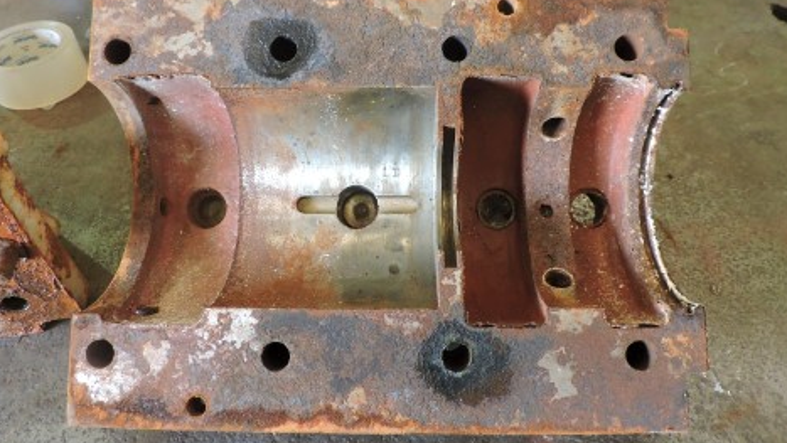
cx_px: 389
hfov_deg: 67.9
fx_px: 584
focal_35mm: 28
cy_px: 181
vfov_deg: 41.4
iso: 400
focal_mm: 4.3
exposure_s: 1/30
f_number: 3
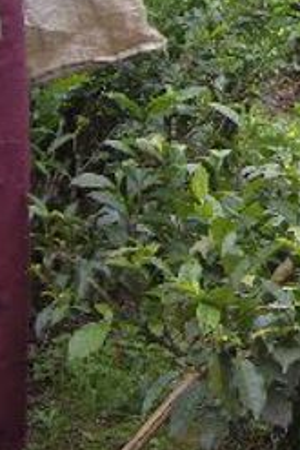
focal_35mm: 164
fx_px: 2047
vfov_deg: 12.4
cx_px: 653
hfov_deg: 7.9
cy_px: -9
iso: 64
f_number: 2.8
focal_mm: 7.9
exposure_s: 1/400
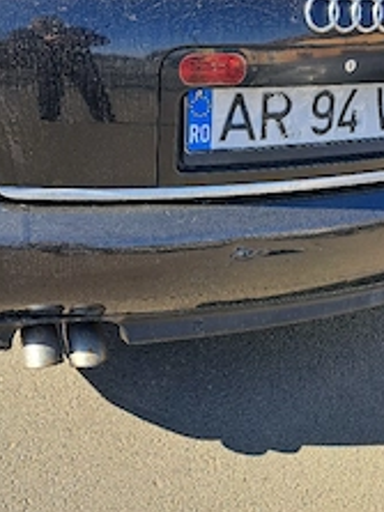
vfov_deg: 43.8
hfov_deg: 33.6
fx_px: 637
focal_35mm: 43
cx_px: 202
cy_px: 232
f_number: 1.8
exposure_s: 1/476
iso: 50
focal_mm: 5.23
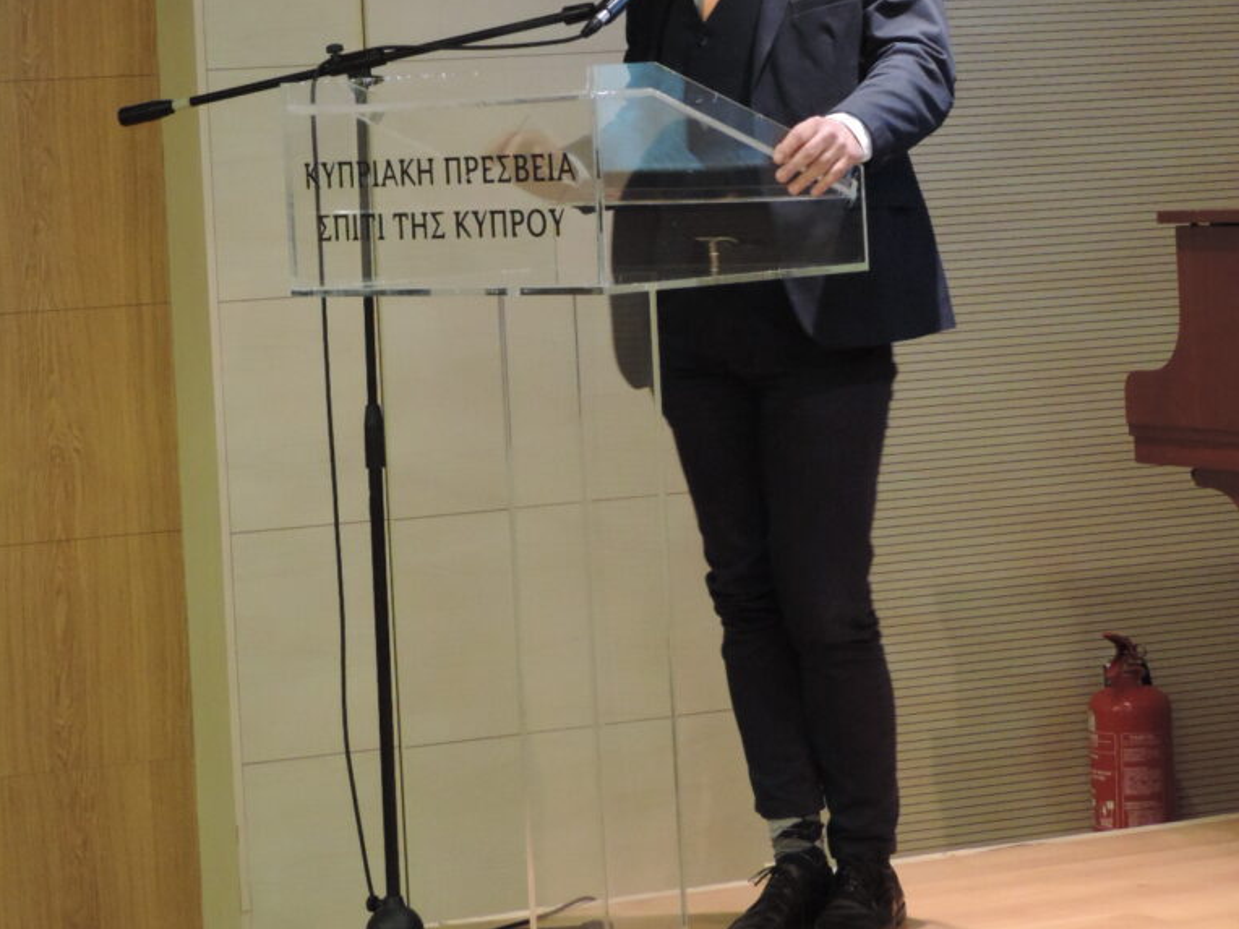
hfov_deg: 14.7
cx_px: 618
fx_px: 4796
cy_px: 268
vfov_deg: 11.0
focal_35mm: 134
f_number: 4.1
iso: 800
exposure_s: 1/25
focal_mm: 17.8
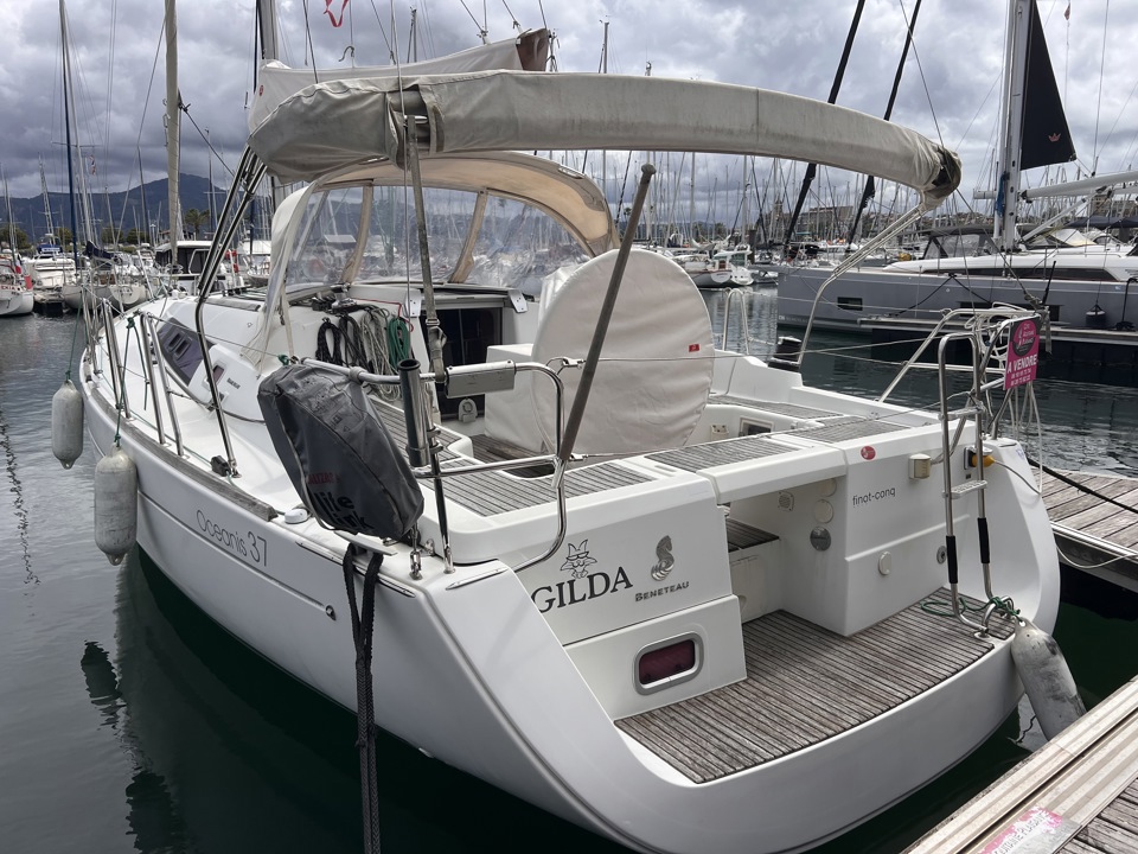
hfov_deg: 67.3
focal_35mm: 26
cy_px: 427
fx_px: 855
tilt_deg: -12.5
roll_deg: +0.7
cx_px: 569
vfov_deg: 53.1
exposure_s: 1/6211
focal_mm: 5.7
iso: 50
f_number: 1.5
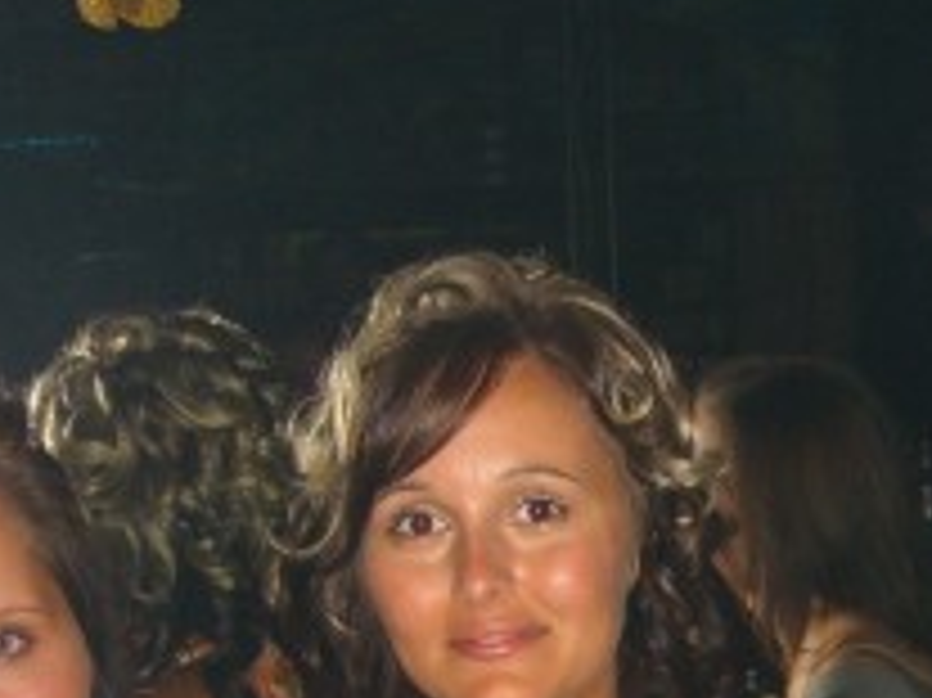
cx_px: 828
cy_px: 932
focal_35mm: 110
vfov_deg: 13.0
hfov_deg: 17.6
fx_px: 2960
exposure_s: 1/60
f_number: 2.8
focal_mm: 7.9
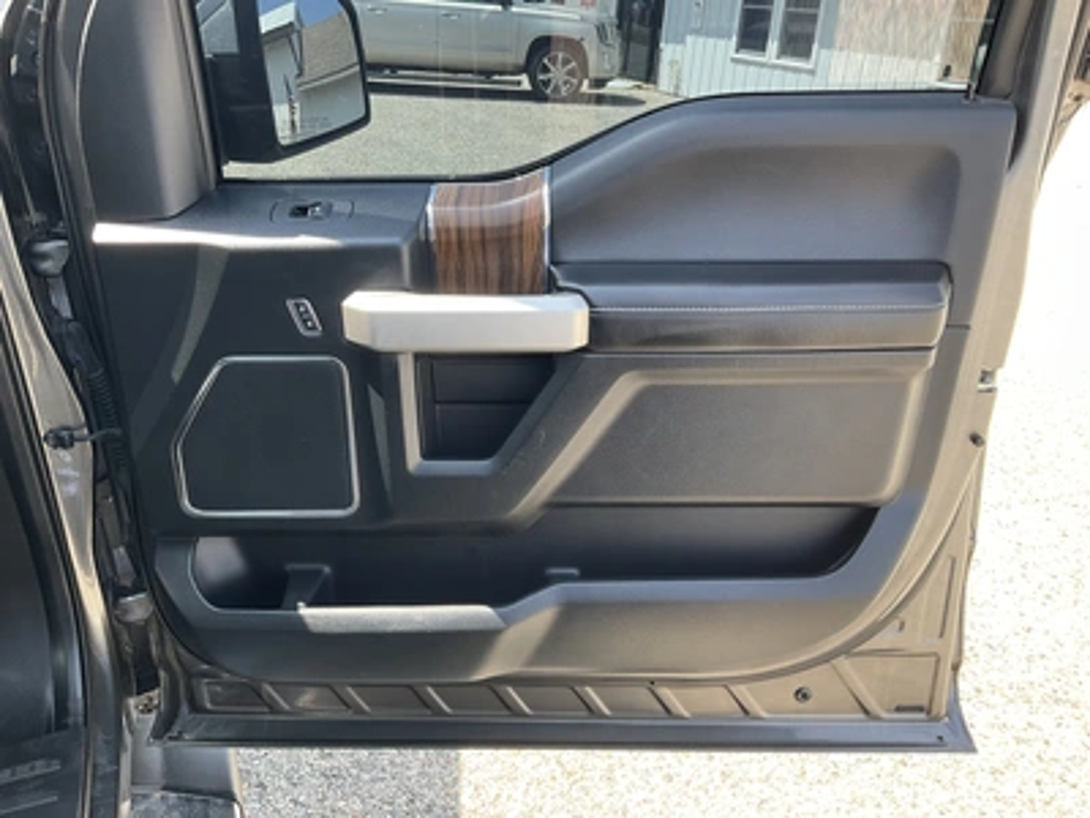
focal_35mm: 29
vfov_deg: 48.2
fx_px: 913
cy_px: 409
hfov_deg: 61.7
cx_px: 545
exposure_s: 1/122
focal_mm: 3
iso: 25
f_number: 1.8
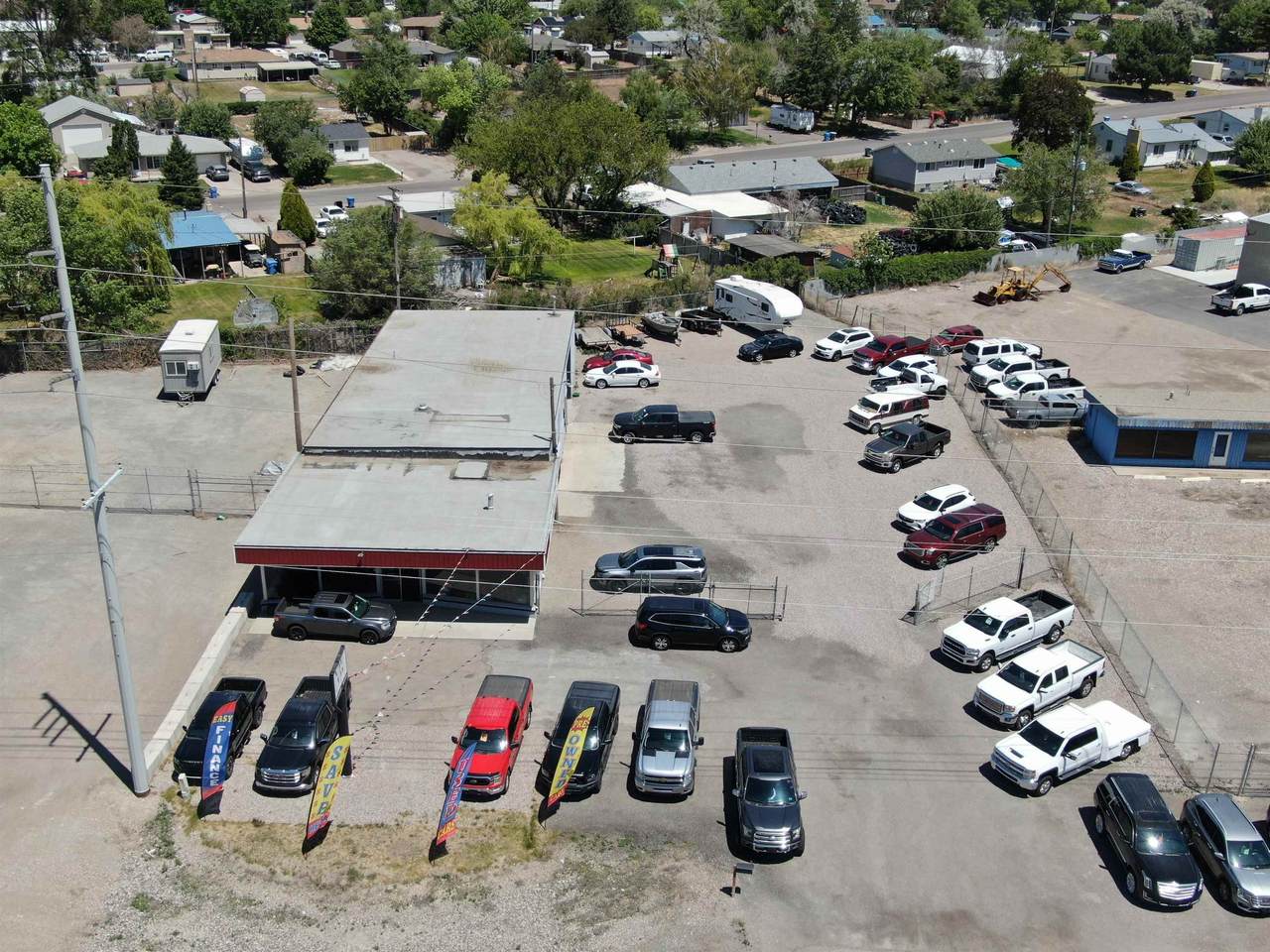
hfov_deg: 51.4
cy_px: 476
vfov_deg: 39.7
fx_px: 1321
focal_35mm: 36
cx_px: 635
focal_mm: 6.08
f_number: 3.3
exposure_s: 1/1250
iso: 110
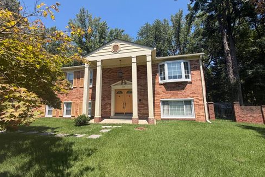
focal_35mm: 15
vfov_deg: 77.4
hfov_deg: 100.4
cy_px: 89
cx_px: 131
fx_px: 110
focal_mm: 2.22
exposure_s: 1/770
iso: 32
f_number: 2.2
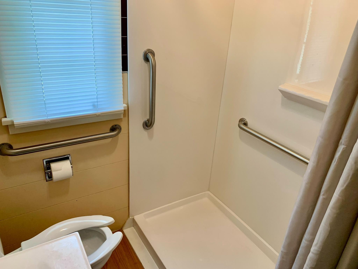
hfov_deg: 67.3
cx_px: 179
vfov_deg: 53.1
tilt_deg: -23.1
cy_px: 134
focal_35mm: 26
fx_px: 269
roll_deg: -4.7
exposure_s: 1/120
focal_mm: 4.25
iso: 80
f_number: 1.8
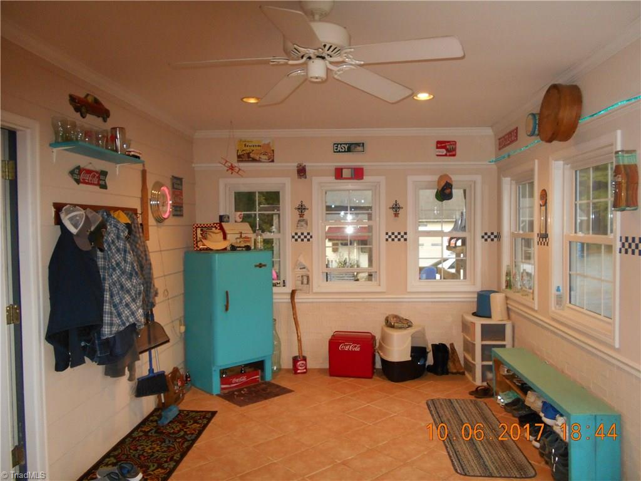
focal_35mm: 26
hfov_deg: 67.3
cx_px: 320
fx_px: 481
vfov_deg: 53.1
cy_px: 240
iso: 280
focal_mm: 4.6
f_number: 3.2
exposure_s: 1/25
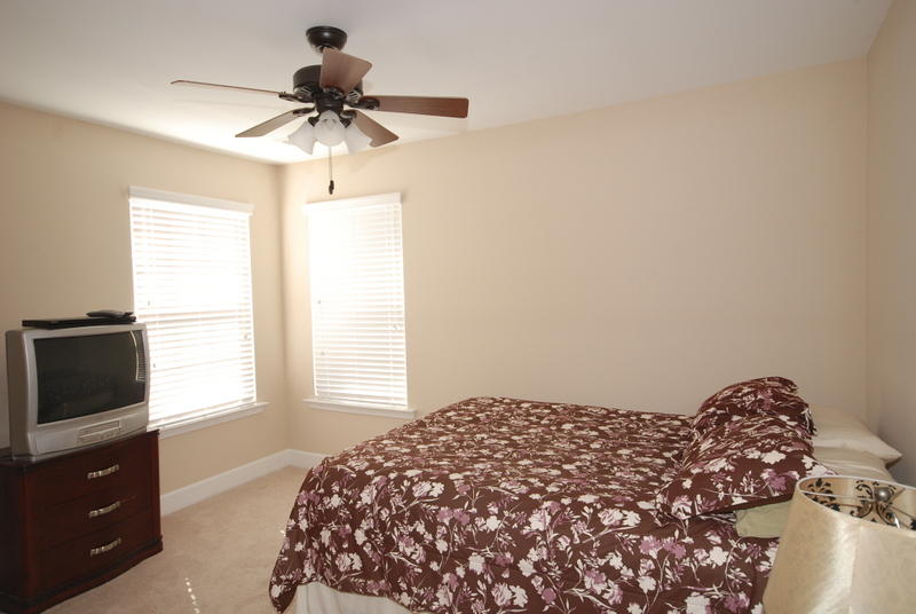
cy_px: 307
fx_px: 535
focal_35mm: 21
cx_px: 458
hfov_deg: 81.1
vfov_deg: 59.7
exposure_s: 1/30
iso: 400
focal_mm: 14
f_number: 5.6
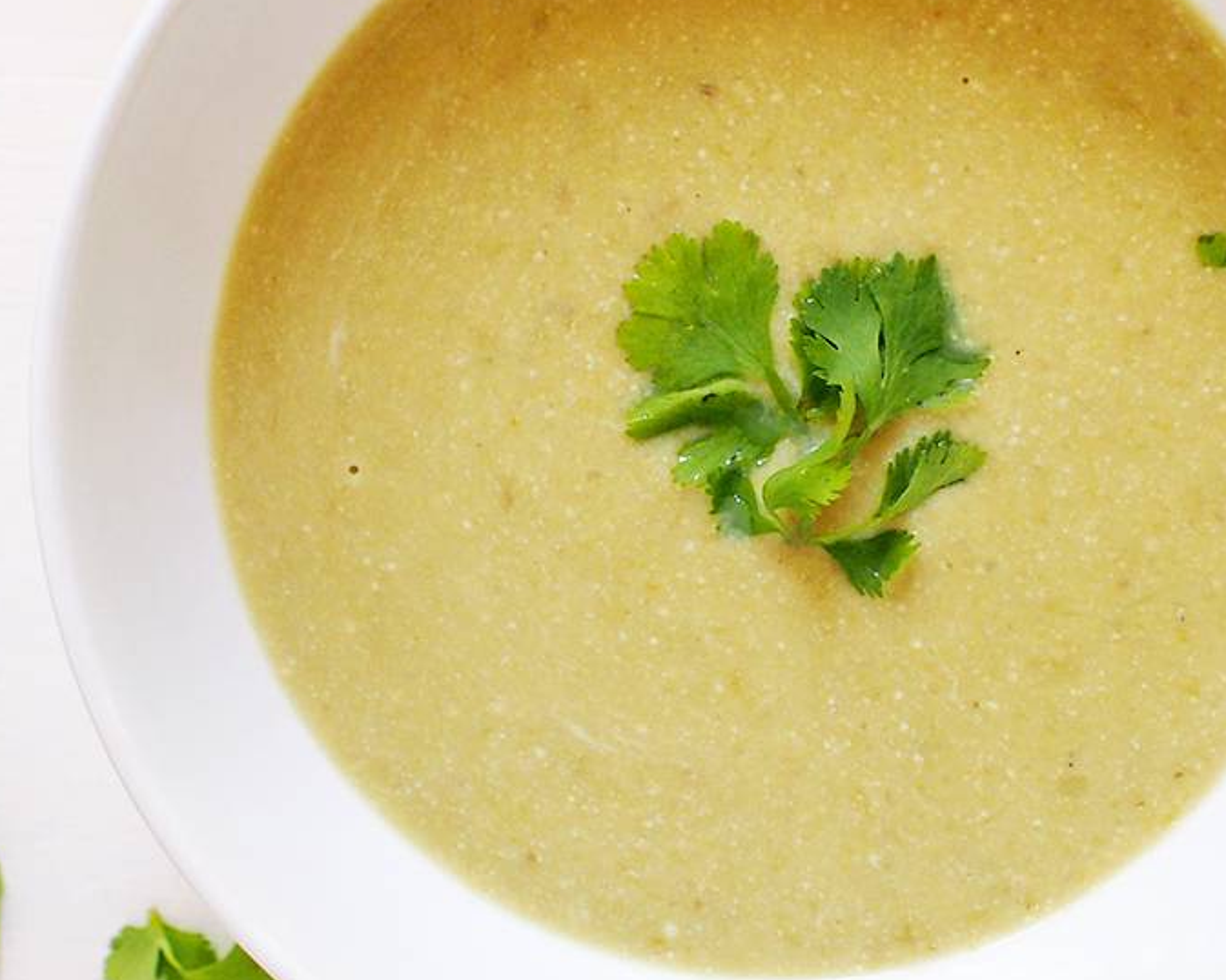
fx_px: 2684
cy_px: 413
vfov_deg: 20.7
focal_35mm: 74
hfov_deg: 25.6
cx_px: 789
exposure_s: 1/60
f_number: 2.8
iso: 320
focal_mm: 17
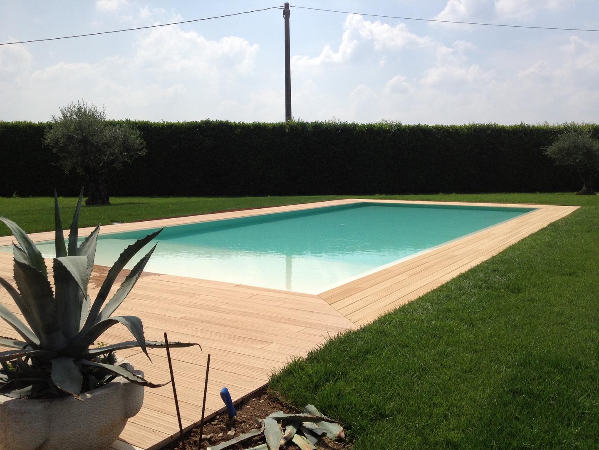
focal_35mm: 35
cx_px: 300
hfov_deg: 52.6
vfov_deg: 40.7
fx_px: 606
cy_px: 225
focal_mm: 4.28
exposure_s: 1/3247
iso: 64
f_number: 2.4
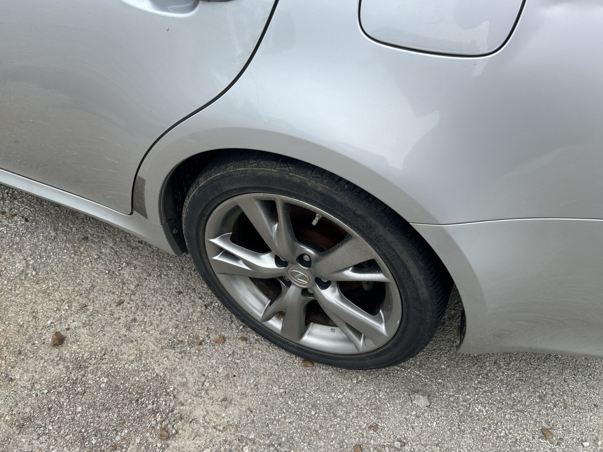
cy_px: 233
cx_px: 303
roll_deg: -2.2
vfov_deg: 51.3
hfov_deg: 65.3
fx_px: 470
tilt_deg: -44.9
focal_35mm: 27
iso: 50
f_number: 1.5
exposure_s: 1/1669
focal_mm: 5.7
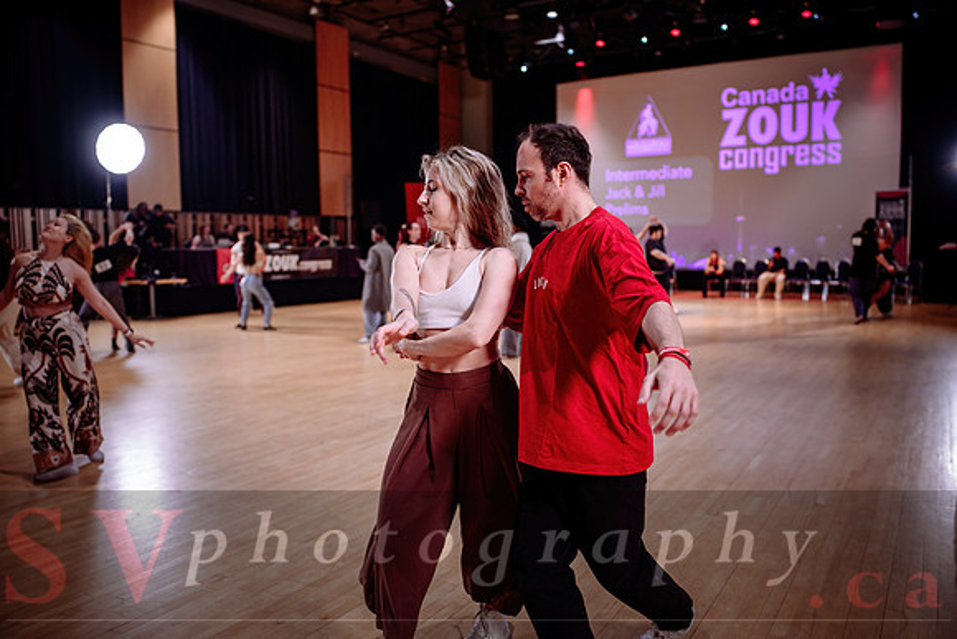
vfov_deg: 46.4
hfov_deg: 65.5
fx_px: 744
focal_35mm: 28
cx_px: 478
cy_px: 320
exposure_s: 1/320
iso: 1600
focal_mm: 28
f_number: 2
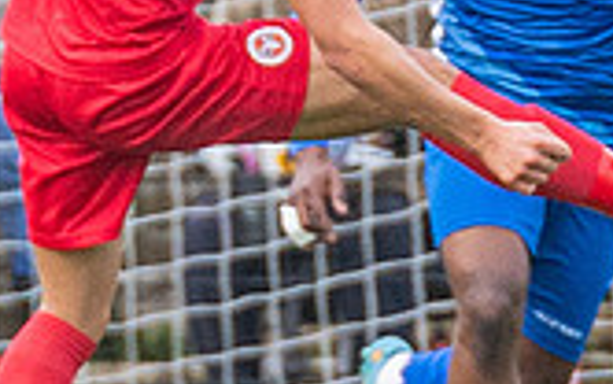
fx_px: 55903
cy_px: -193
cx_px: 601
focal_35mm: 3344
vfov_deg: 0.4
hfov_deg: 0.6
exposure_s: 1/1600
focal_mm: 300
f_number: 4
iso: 1600
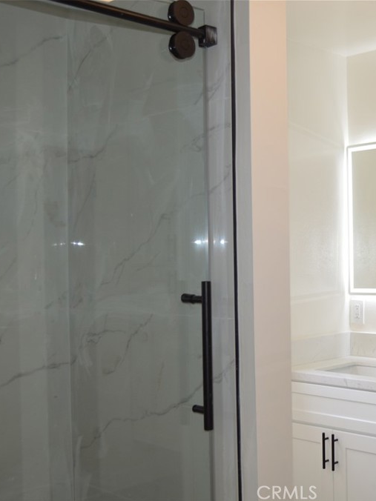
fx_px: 695
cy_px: 251
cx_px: 321
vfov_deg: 39.7
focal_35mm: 48
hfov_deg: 29.3
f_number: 4
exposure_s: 1/125
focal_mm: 22
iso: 320
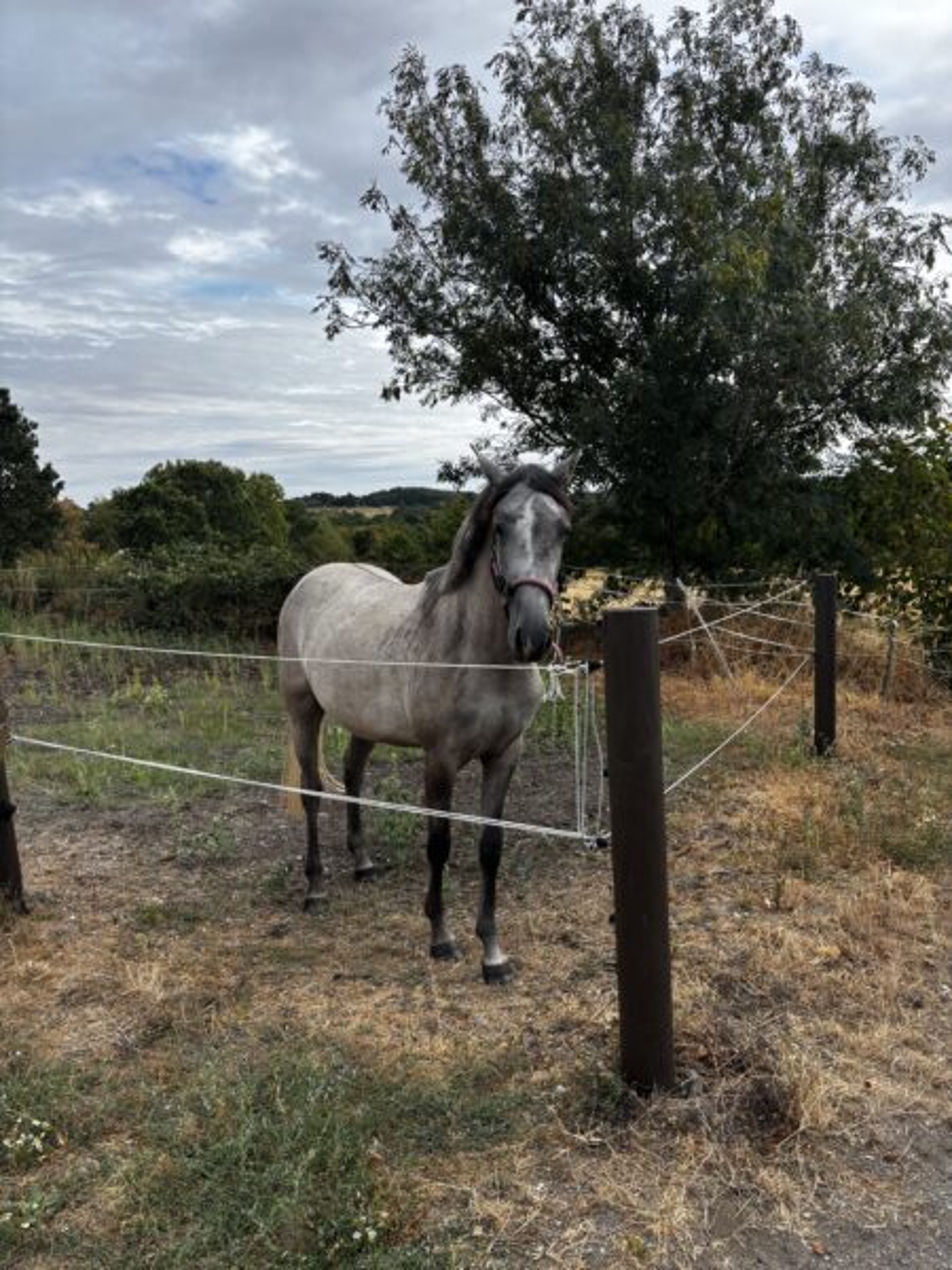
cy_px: 635
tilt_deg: -6.9
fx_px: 953
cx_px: 476
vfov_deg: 67.3
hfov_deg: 53.1
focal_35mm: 26
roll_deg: -0.3
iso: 50
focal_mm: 5.96
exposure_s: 1/1590
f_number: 1.6
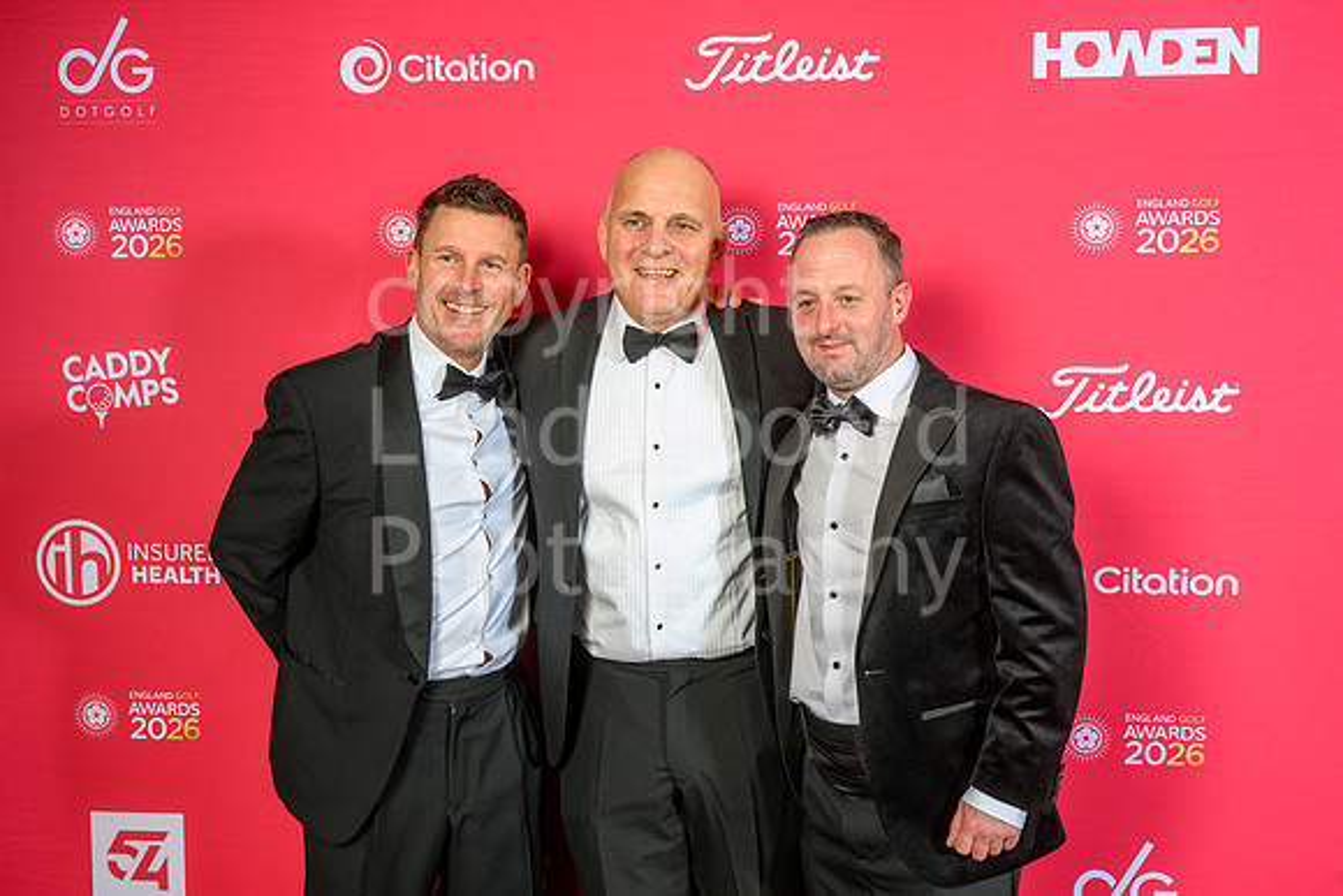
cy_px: 448
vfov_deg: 31.9
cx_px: 672
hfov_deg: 46.4
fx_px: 1567
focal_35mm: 42
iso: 250
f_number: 6.3
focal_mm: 42
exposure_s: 1/160
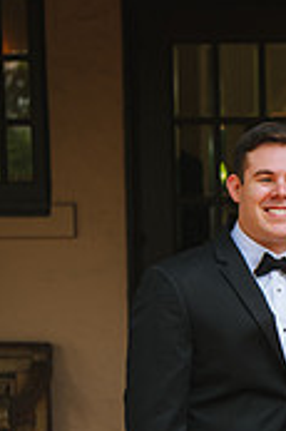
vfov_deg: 13.4
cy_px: 431
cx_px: 311
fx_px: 1803
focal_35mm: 151
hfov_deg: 9.0
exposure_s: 1/320
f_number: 4
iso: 250
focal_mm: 58
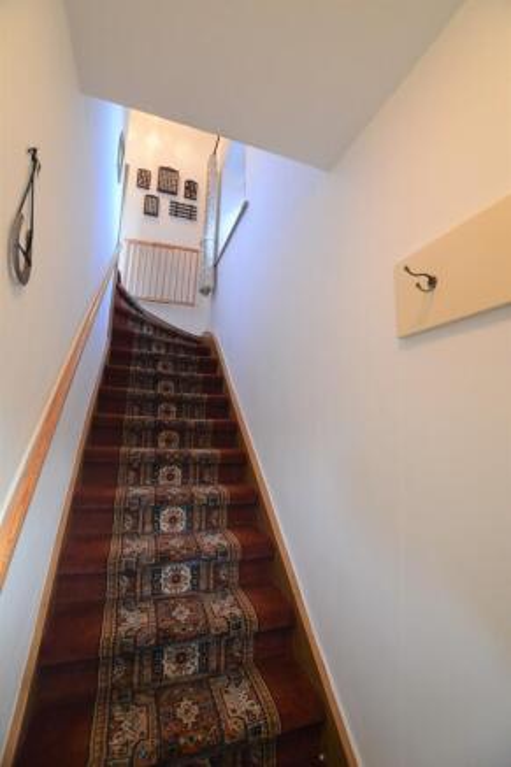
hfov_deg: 77.3
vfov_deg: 100.4
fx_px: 320
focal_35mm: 15
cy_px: 384
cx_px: 256
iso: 1600
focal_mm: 10
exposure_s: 1/60
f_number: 3.5
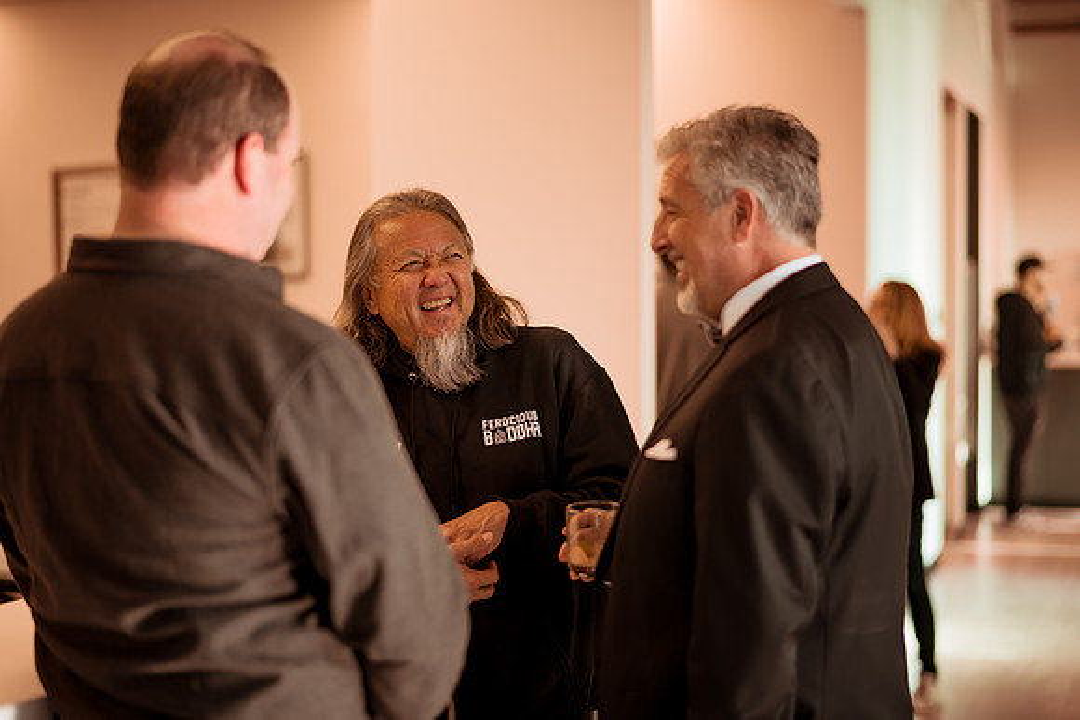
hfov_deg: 34.5
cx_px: 540
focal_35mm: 58
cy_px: 360
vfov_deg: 23.4
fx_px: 1740
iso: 200
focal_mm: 58
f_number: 1.4
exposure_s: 1/200
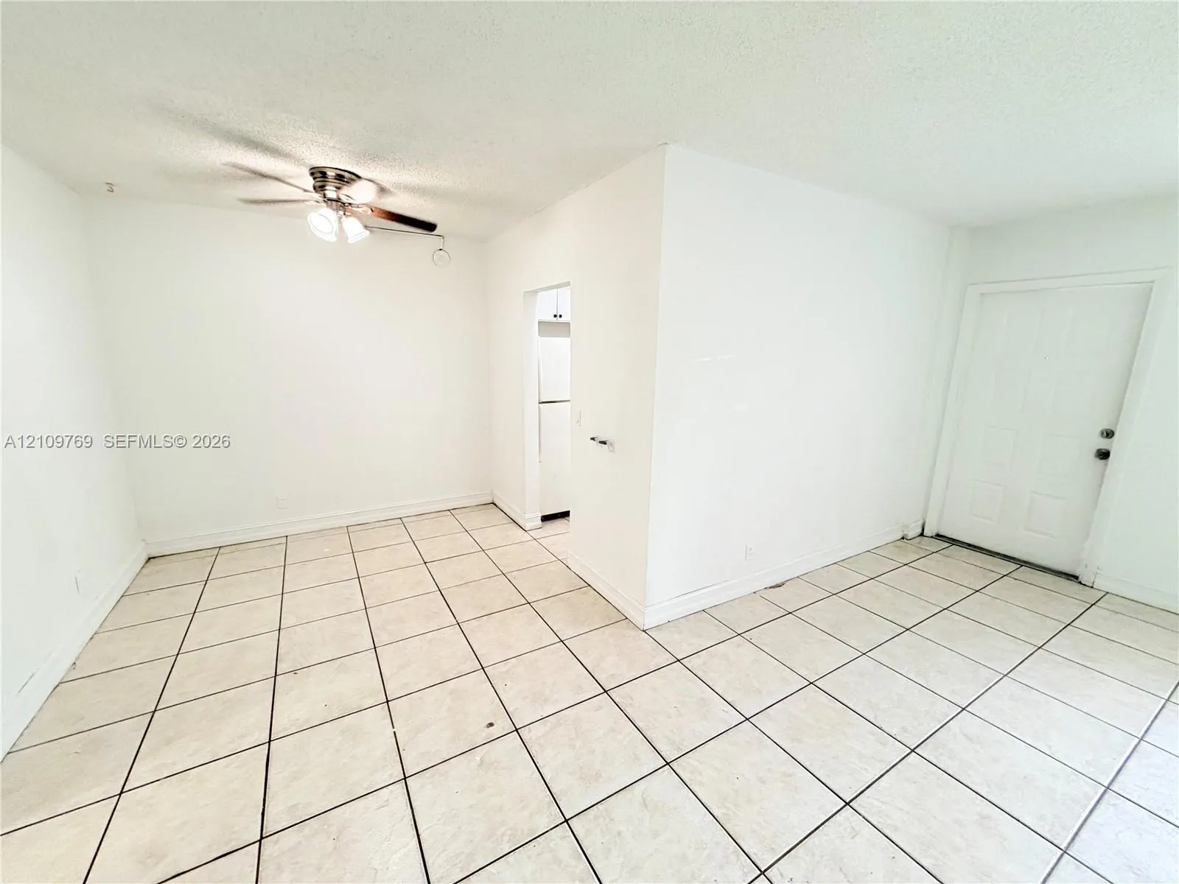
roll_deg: -0.2
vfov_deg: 85.7
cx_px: 590
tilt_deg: -11.6
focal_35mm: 14
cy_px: 442
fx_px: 477
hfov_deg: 102.1
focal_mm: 2.22
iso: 320
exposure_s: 1/60
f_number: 2.2
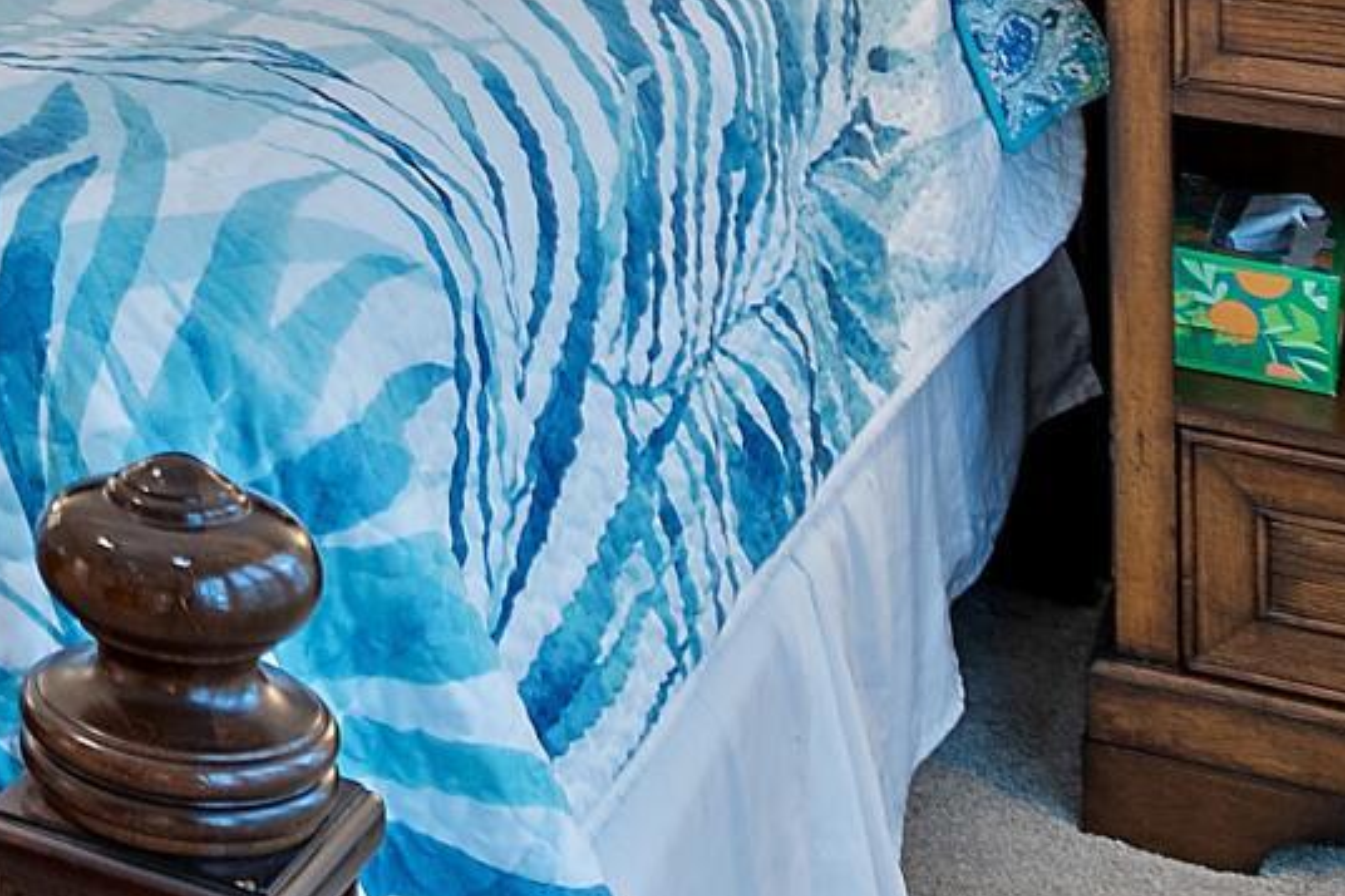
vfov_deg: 14.0
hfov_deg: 20.0
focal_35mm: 84
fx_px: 3137
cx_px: -805
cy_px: -831
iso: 100
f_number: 4.5
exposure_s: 1/1.25
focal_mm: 10
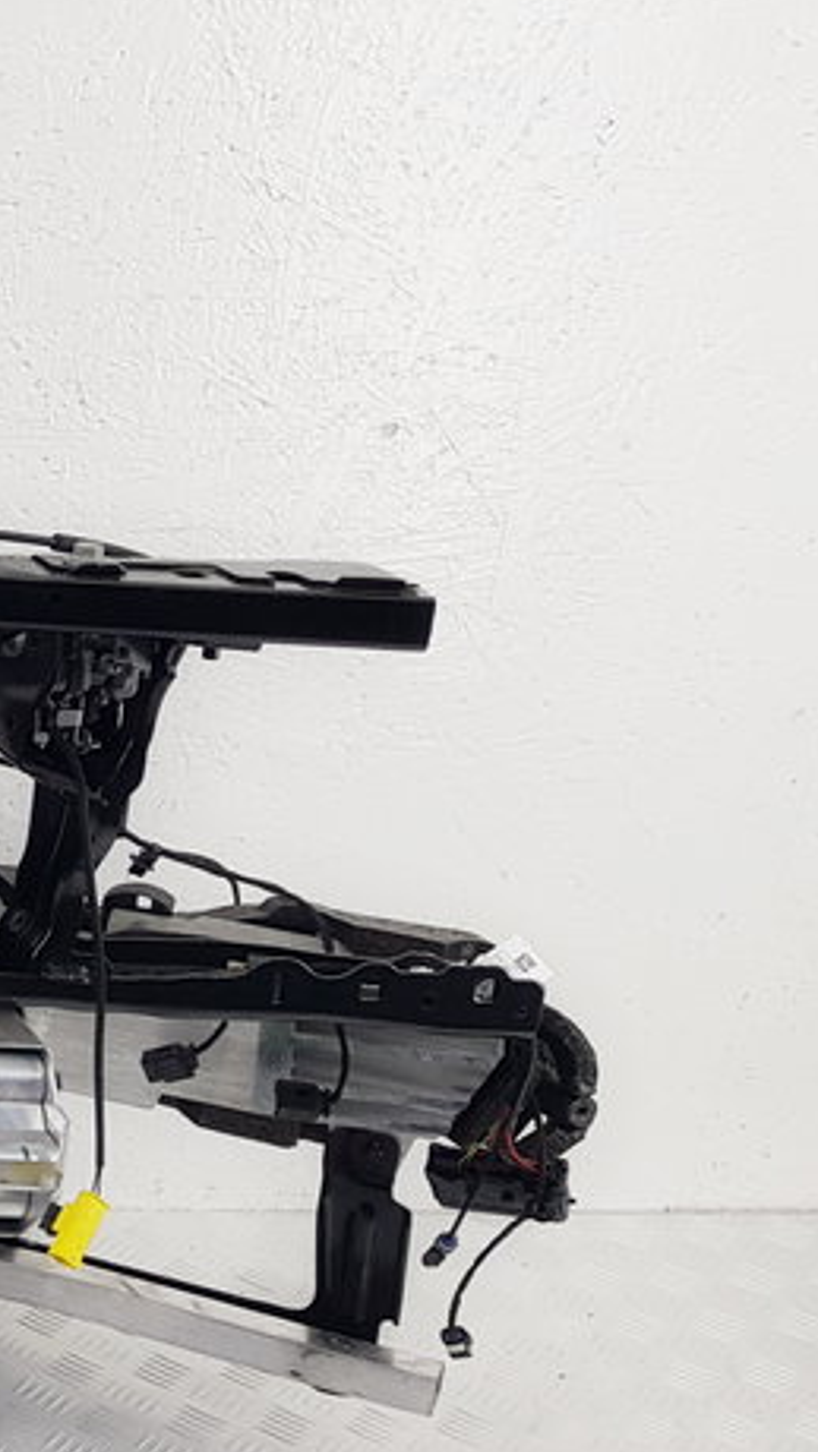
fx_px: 2428
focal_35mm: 63
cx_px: -796
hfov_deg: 15.5
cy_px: 783
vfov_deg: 33.3
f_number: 1.7
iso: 50
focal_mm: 4.2
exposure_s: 1/100
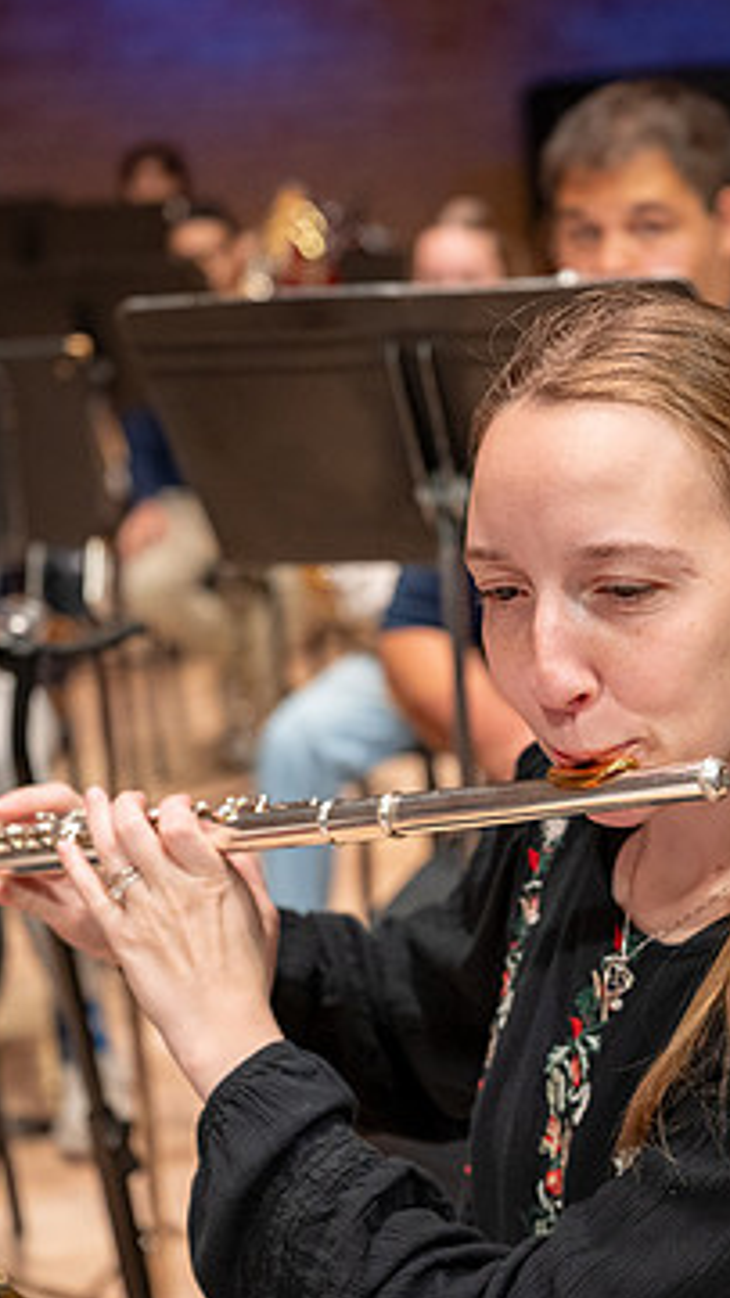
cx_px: 543
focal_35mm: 69
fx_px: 2375
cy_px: 685
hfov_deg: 17.4
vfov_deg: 30.6
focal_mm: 41
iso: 640
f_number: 2.8
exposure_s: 1/320
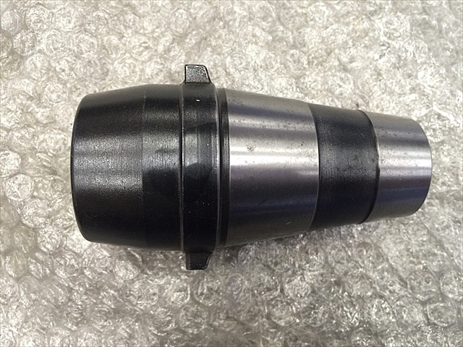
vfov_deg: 48.2
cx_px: 232
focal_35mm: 29
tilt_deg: -83.1
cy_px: 174
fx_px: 388
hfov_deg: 61.7
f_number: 2.2
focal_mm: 4.15
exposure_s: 1/30
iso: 125
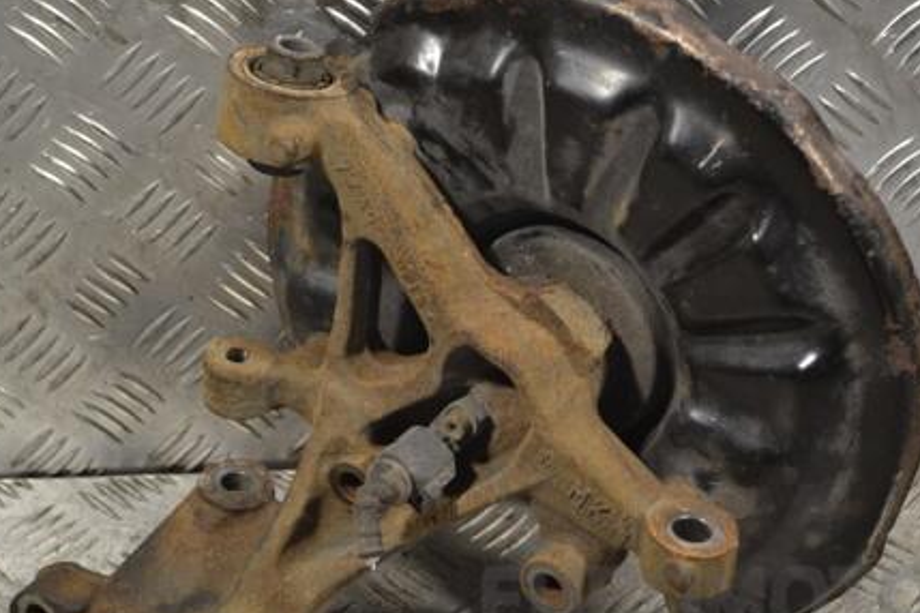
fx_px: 2146
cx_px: 442
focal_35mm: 84
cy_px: 313
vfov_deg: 16.3
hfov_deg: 24.2
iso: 400
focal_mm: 40
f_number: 5.3
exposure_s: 1/60
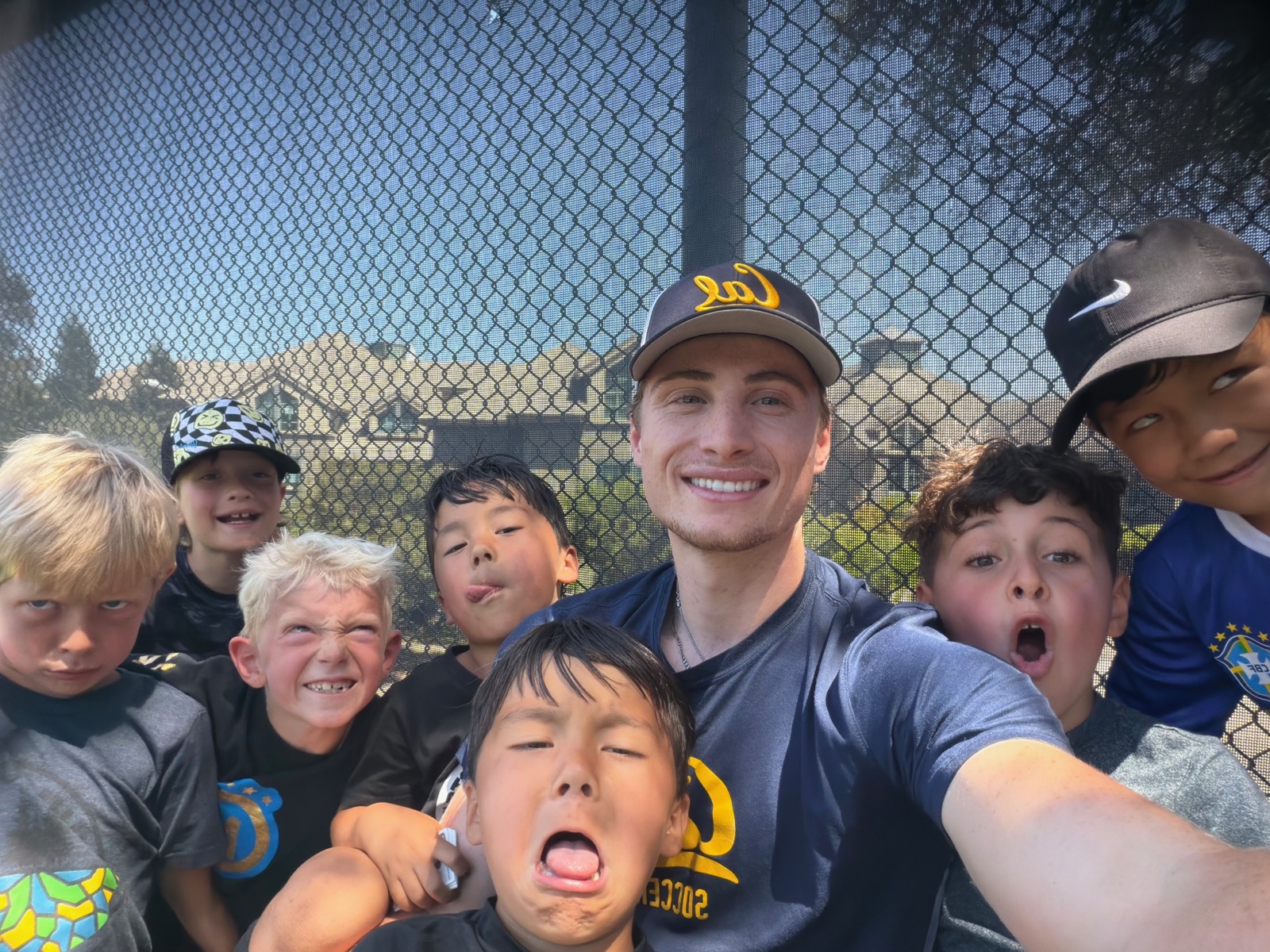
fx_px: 734
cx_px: 635
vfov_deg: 66.0
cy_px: 476
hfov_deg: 81.7
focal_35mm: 20
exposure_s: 1/463
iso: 160
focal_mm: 2.71
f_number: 1.9
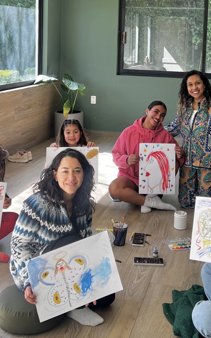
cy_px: 72
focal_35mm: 52
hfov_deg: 24.8
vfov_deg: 37.6
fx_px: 478
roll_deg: -1.2
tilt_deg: -3.3
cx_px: 131
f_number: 1.5
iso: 50
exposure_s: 1/121
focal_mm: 5.7
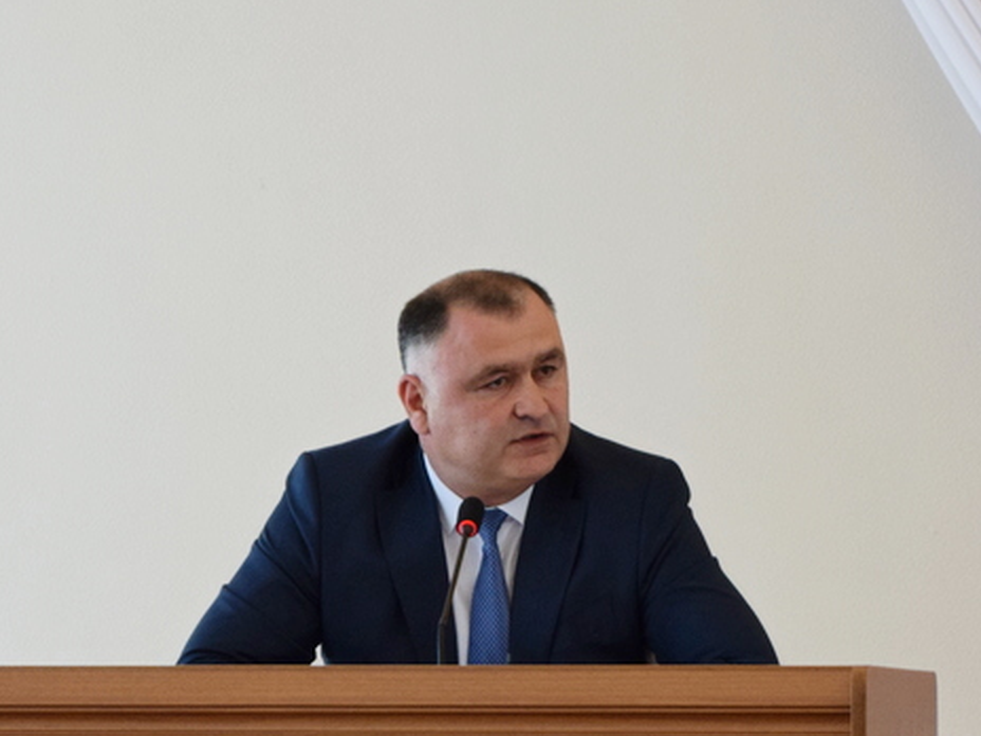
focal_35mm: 137
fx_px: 3878
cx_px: 524
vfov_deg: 10.8
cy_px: 536
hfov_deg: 14.4
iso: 1000
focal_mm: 55
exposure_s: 1/60
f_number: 5.6
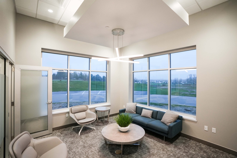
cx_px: 118
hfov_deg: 96.7
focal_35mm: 16
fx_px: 105
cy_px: 79
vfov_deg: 73.8
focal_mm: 16
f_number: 4
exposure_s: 1/160
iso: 1250
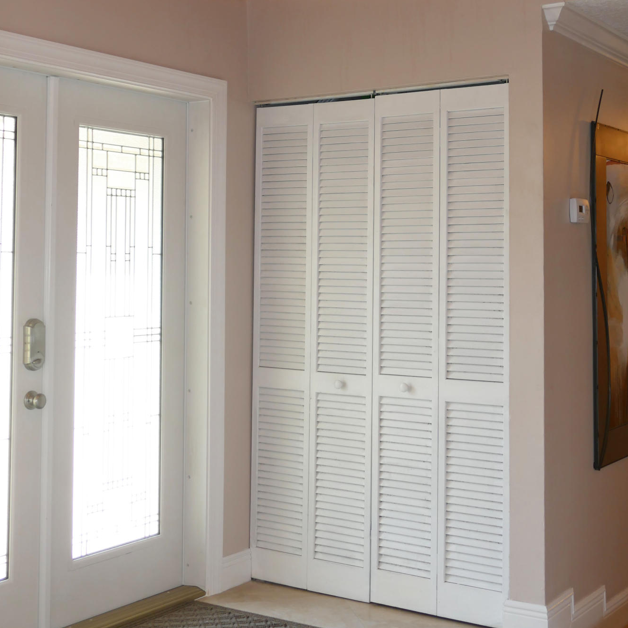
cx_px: 312
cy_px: 193
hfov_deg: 31.6
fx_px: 1108
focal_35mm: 54
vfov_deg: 31.3
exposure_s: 1/60
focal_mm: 15.26
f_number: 3.2
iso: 250
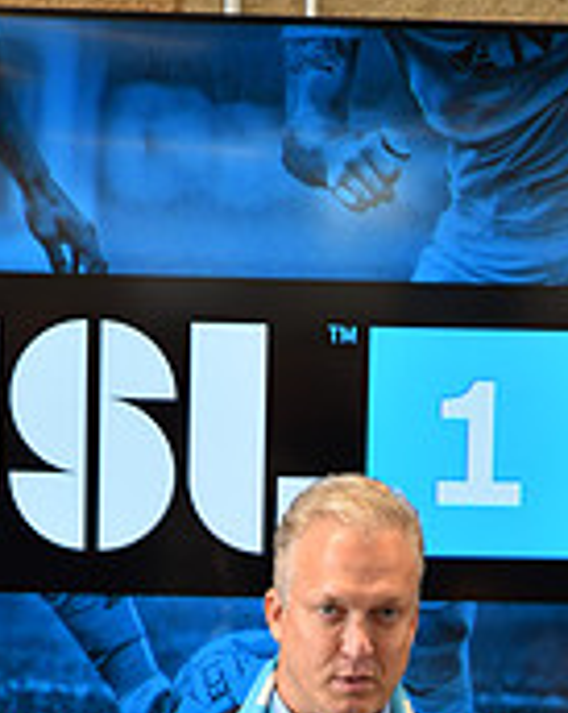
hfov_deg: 6.9
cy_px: 982
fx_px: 4677
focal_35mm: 222
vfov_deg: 8.6
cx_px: 284
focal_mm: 70
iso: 400
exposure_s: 1/50
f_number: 2.8
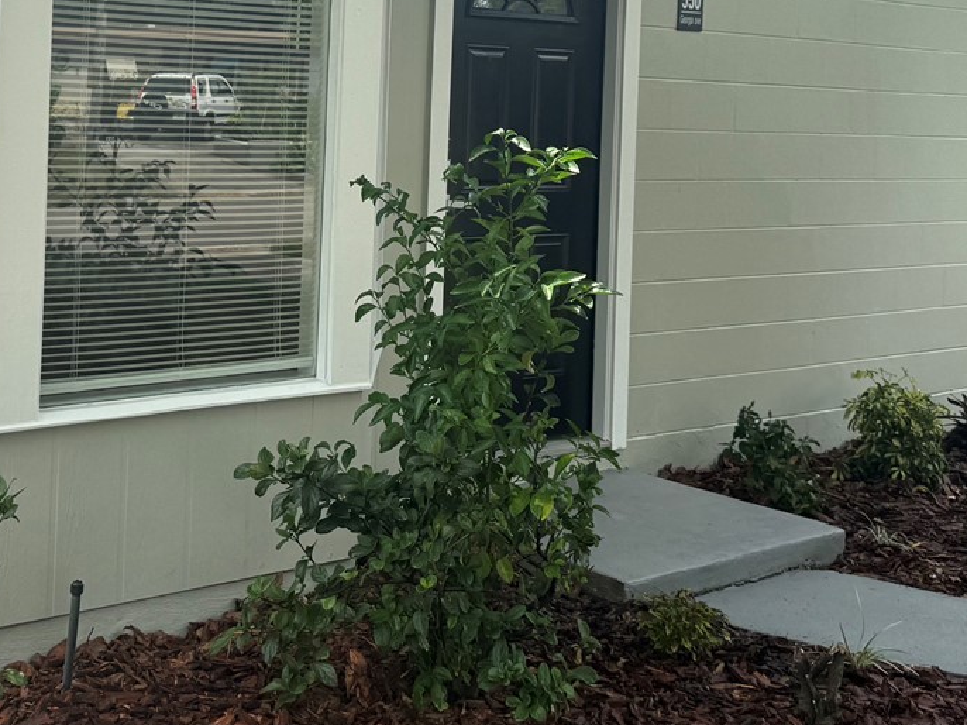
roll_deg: +0.3
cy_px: 114
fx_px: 1564
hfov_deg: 33.9
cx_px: 279
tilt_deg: +0.9
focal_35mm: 56
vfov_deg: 25.5
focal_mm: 6.76
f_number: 1.78
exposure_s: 1/1337
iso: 80
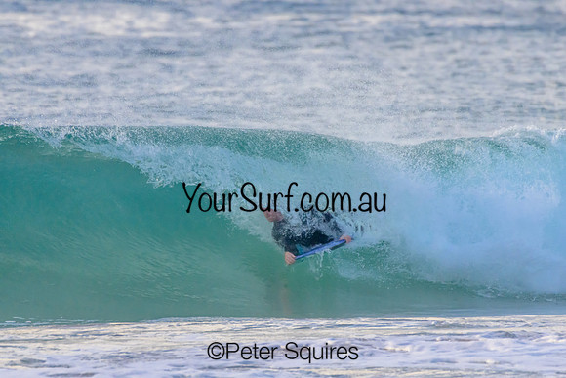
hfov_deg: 2.1
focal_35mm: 1000
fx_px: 15725
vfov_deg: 1.4
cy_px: 189
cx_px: 283
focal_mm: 1000
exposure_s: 1/2000
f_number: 11
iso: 2800
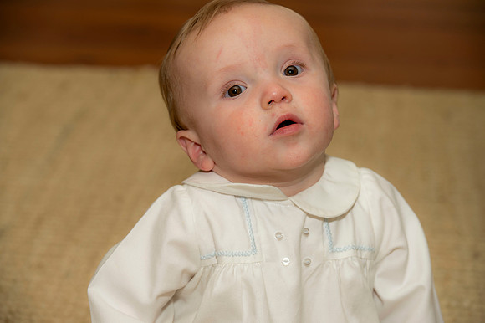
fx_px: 1750
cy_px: 162
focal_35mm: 130
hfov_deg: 15.8
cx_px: 242
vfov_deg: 10.5
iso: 125
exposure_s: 1/100
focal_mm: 130
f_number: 6.3
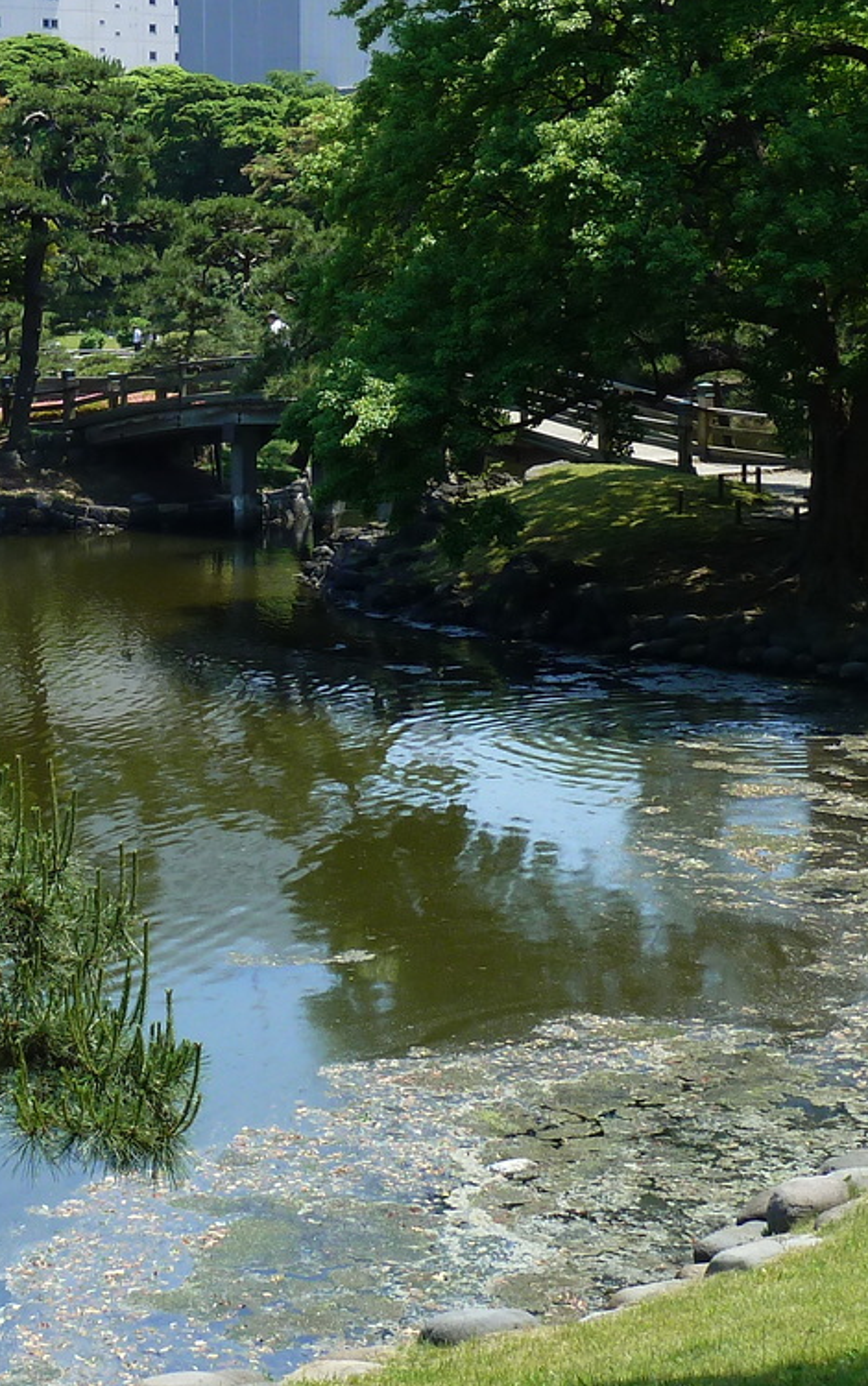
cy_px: 471
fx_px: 2987
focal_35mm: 79
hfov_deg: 16.2
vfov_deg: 26.0
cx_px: 17
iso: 80
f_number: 4
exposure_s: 1/320
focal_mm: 5.7
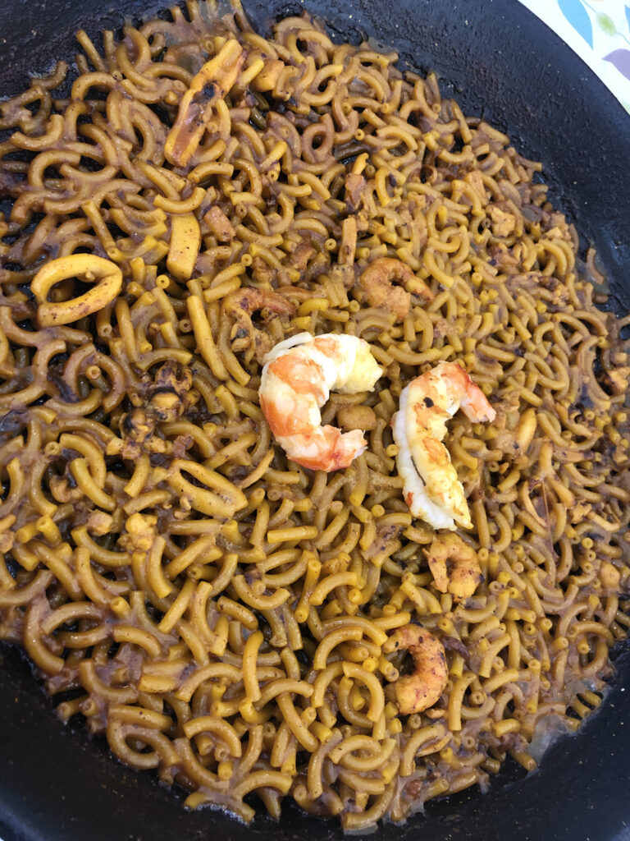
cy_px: 420
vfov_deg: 63.4
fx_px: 679
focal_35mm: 28
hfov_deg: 49.7
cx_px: 315
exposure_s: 1/17
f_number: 1.8
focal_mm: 4
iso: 100
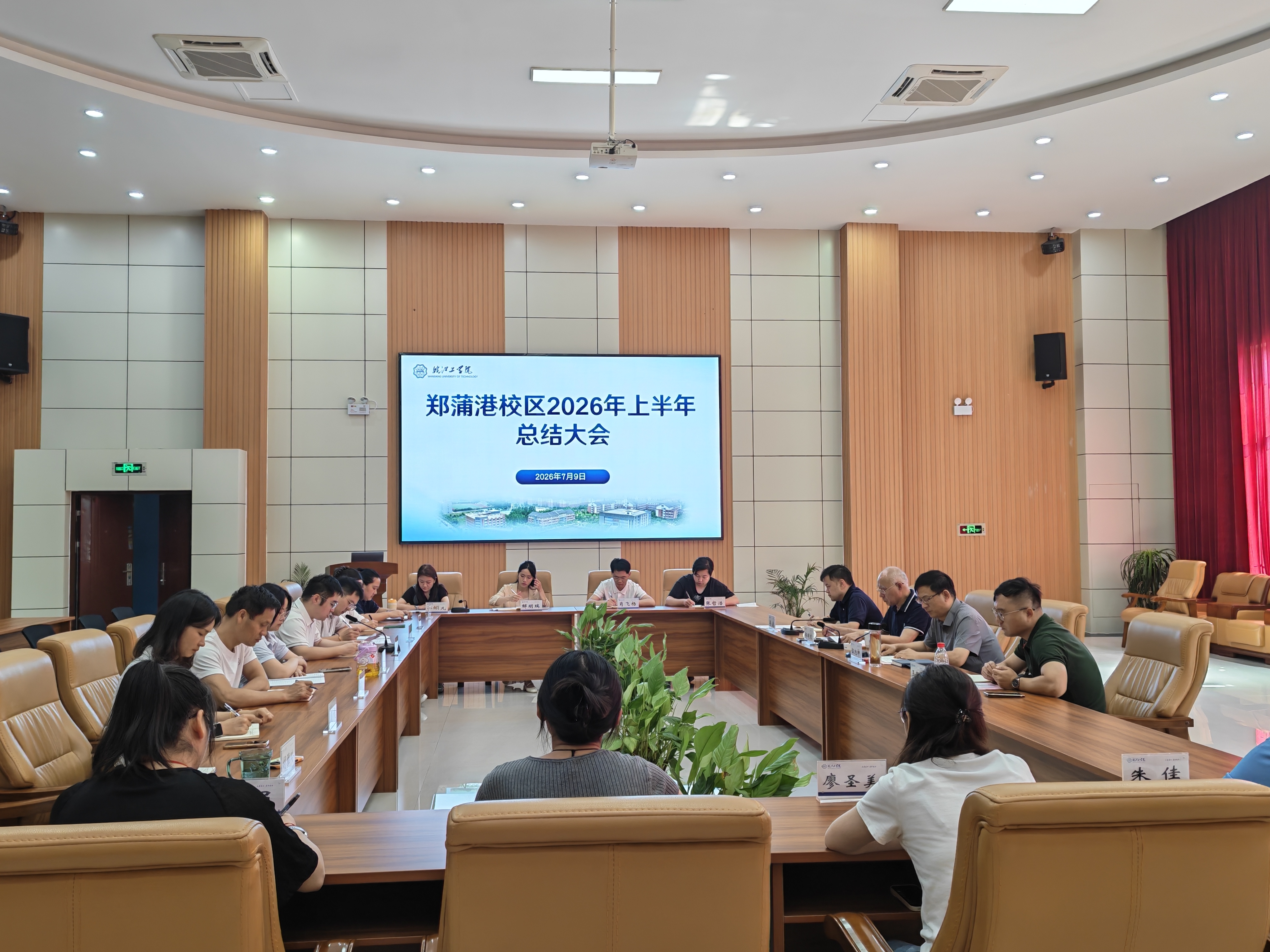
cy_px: 476
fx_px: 1137
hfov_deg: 58.4
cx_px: 635
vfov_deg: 45.4
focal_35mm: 31
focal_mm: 6.12
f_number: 1.9
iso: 200
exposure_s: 1/60
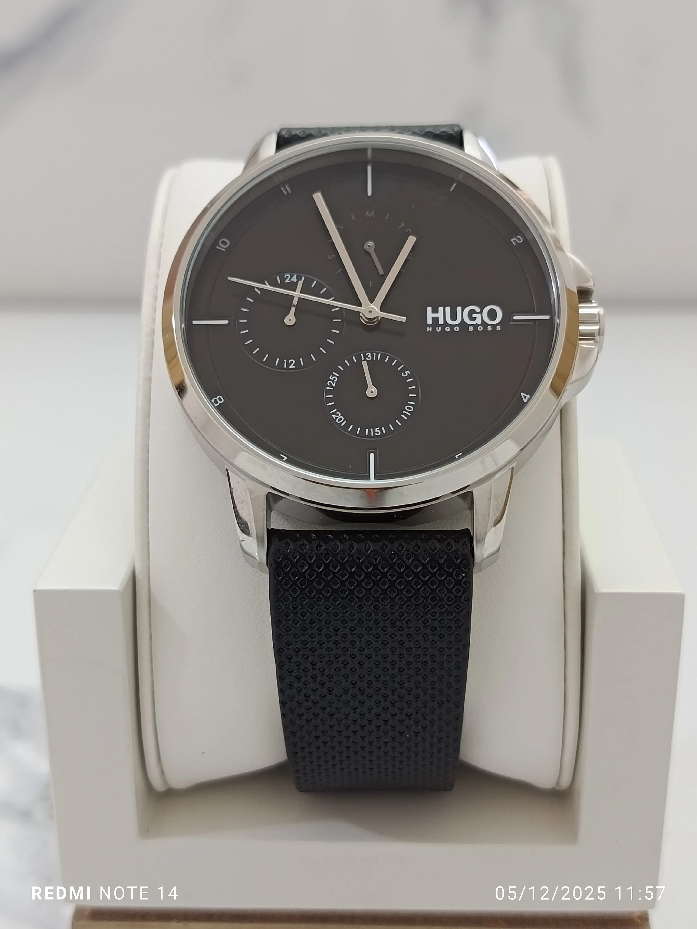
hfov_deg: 30.3
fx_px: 1289
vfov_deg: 39.7
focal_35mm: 48
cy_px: 464
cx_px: 348
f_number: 1.7
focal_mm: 5.24
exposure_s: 1/100
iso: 520
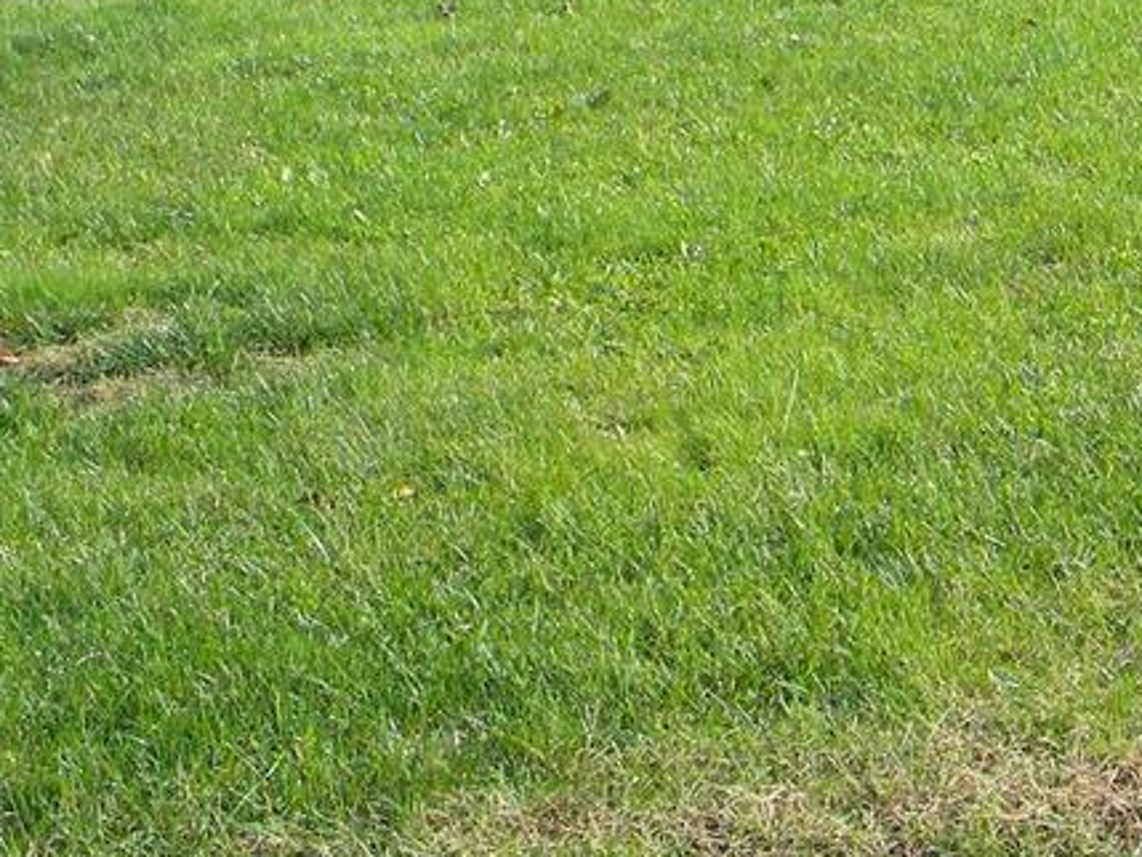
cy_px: -40
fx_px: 3102
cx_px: 1445
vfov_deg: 15.4
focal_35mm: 94
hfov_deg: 19.4
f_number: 3.5
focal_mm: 5
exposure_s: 1/498
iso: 127
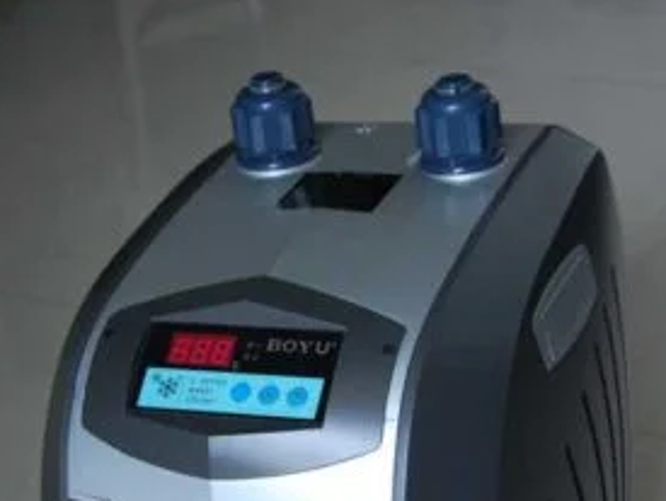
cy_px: 426
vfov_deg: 15.0
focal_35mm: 98
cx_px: 335
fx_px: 1888
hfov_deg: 20.0
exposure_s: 1/100
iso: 800
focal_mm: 32
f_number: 4.5
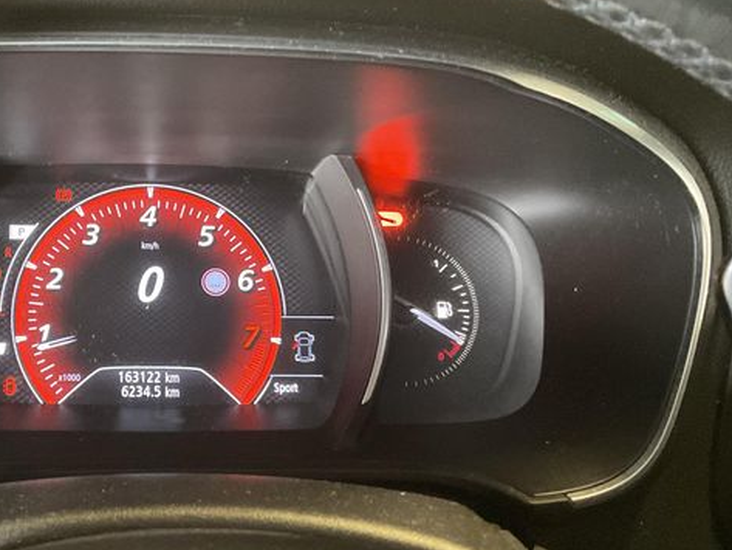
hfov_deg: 38.0
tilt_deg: -21.4
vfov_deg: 29.7
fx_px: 1036
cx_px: 189
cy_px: 274
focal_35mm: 49
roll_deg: -2.8
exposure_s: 1/30
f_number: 1.8
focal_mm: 3
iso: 500
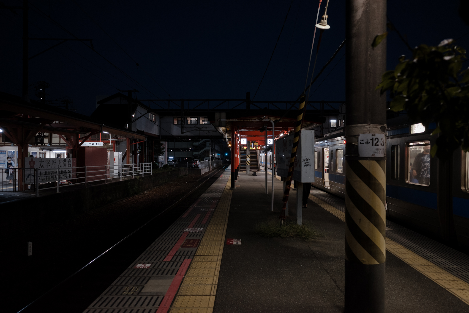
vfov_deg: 46.4
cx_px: 234
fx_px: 365
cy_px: 156
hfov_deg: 65.5
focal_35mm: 28
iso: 1000
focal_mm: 18.3
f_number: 2.8
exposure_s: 1/30
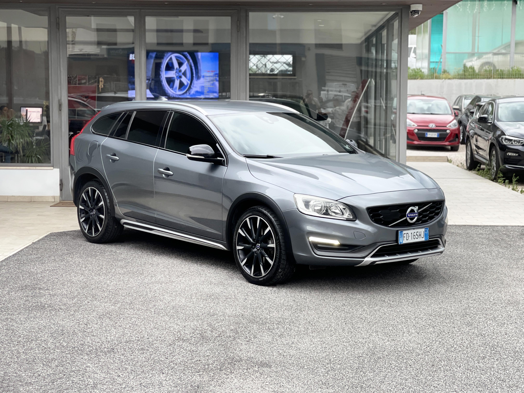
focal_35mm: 64
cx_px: 262
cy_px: 196
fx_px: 969
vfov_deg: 22.9
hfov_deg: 30.3
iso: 80
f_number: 2.2
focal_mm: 7.5
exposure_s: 1/121
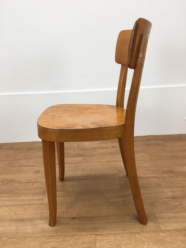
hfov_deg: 48.2
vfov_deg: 61.7
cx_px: 93
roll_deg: +1.9
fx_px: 208
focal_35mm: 29
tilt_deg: -19.3
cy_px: 124
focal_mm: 4.15
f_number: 2.2
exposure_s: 1/33
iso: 32
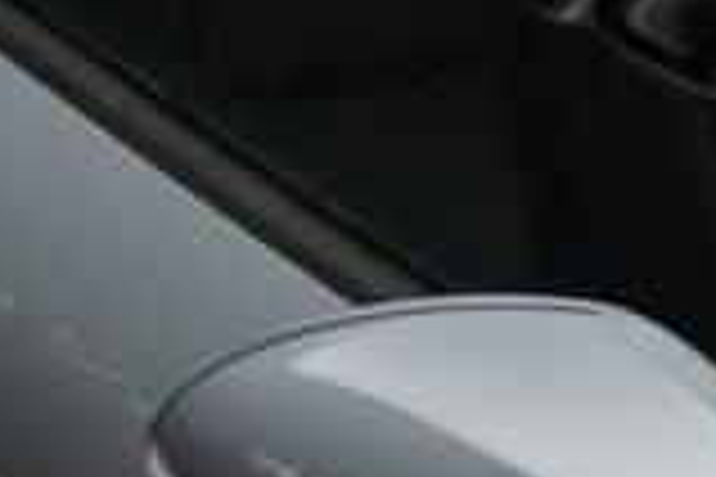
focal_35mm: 169
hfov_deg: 11.9
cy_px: 315
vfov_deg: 8.1
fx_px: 3361
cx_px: -169
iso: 1250
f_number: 4
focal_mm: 35
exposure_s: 1/60
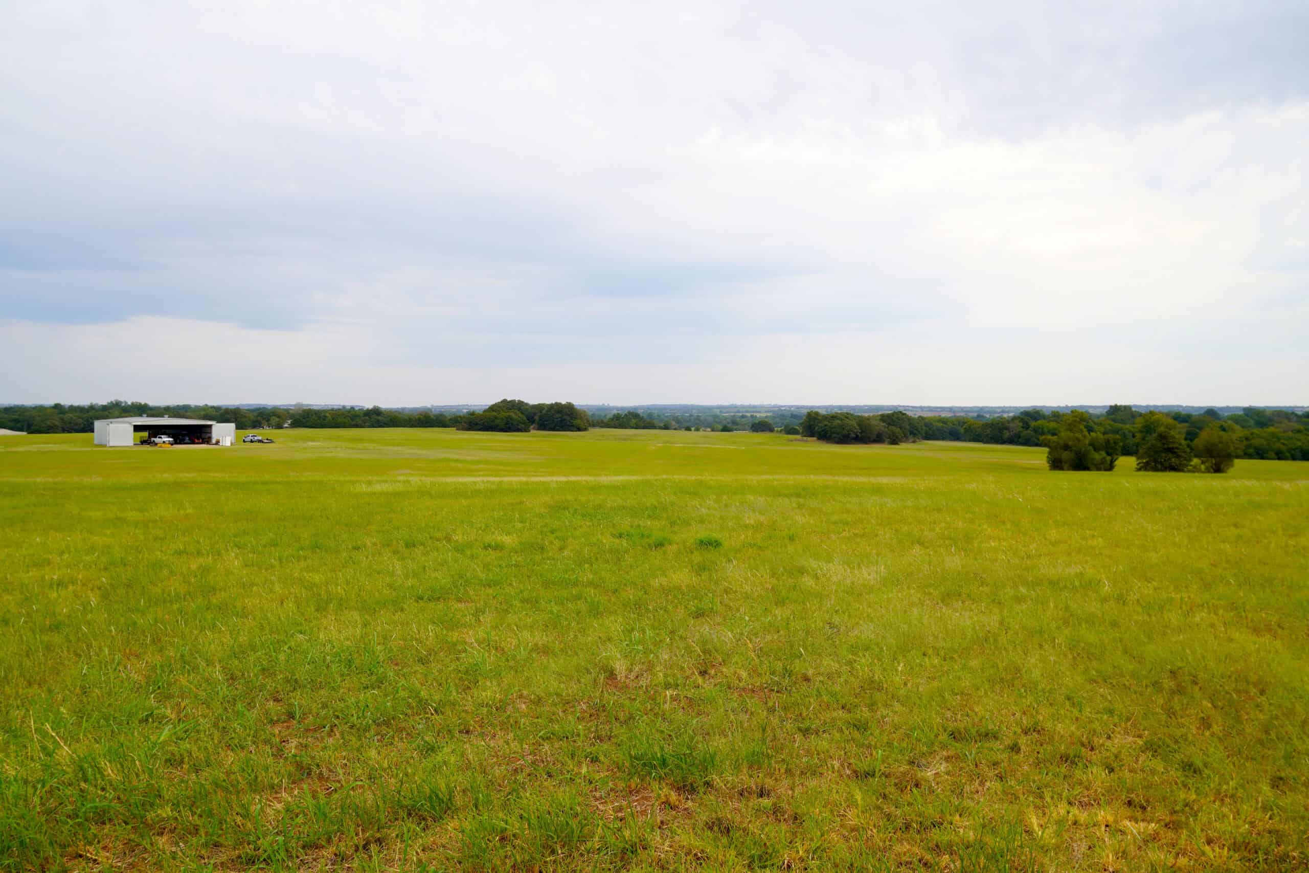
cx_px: 654
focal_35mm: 38
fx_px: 1364
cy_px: 436
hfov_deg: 51.3
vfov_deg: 35.5
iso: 100
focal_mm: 25
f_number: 8
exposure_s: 1/125
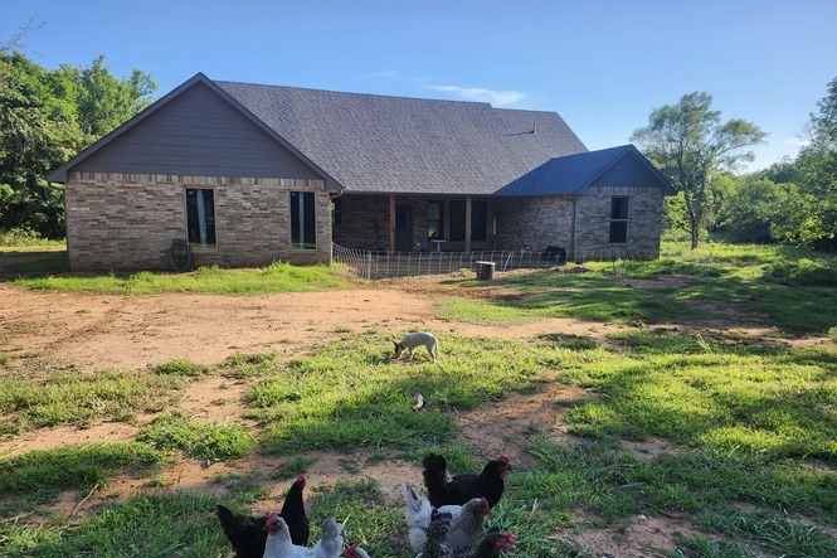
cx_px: 418
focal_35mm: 24
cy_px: 305
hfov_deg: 73.8
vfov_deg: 53.0
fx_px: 558
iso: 25
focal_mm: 5.54
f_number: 1.8
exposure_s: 1/692
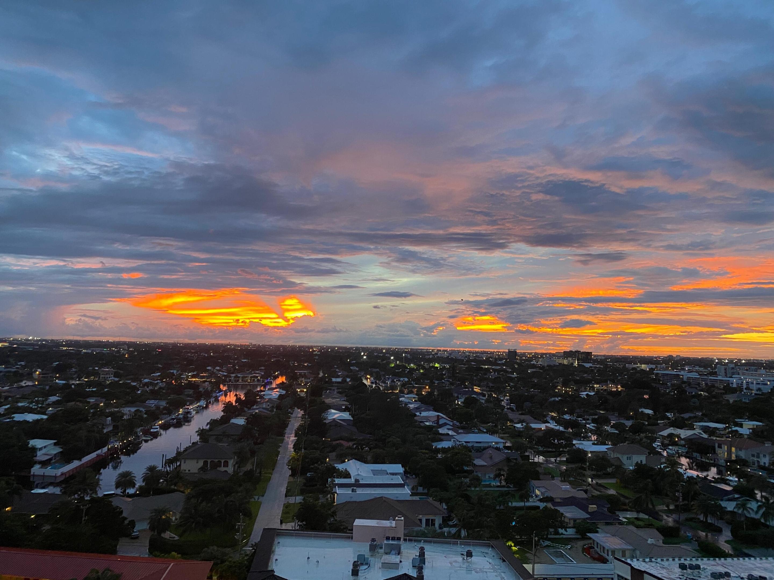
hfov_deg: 67.3
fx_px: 581
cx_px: 387
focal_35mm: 26
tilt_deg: +3.6
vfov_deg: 53.1
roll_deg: -1.6
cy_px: 290
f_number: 1.8
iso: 320
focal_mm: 4.25
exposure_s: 1/60
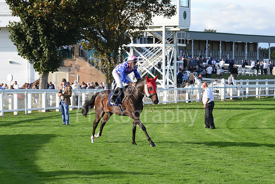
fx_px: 1031
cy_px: 92
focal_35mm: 135
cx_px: 138
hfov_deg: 15.2
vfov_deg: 10.2
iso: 400
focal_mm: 135
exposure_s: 1/640
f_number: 6.3
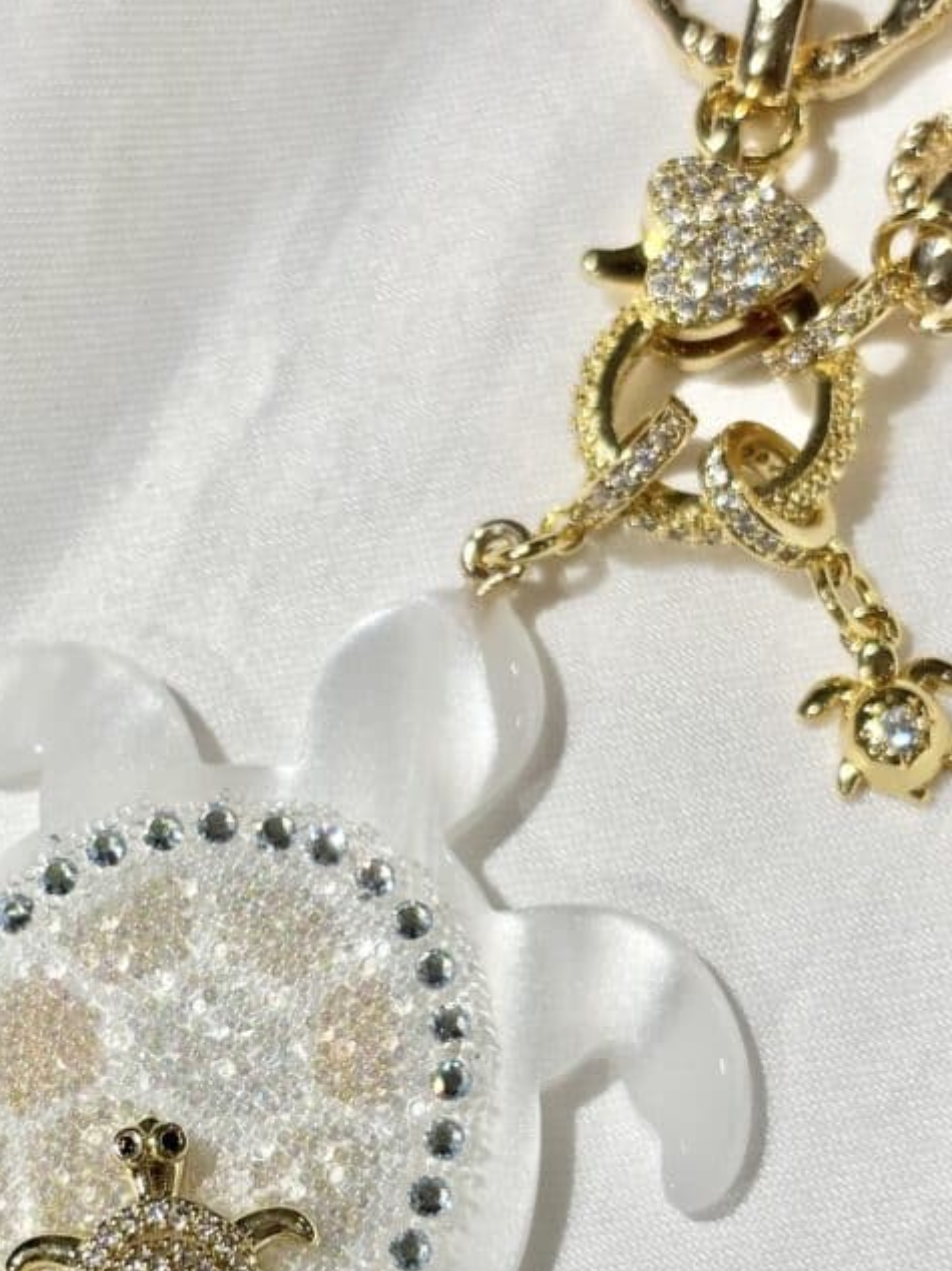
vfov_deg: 23.1
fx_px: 3082
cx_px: 311
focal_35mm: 84
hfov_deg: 17.5
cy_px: 930
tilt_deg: -67.9
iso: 32
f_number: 1.6
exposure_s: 1/358
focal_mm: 5.96
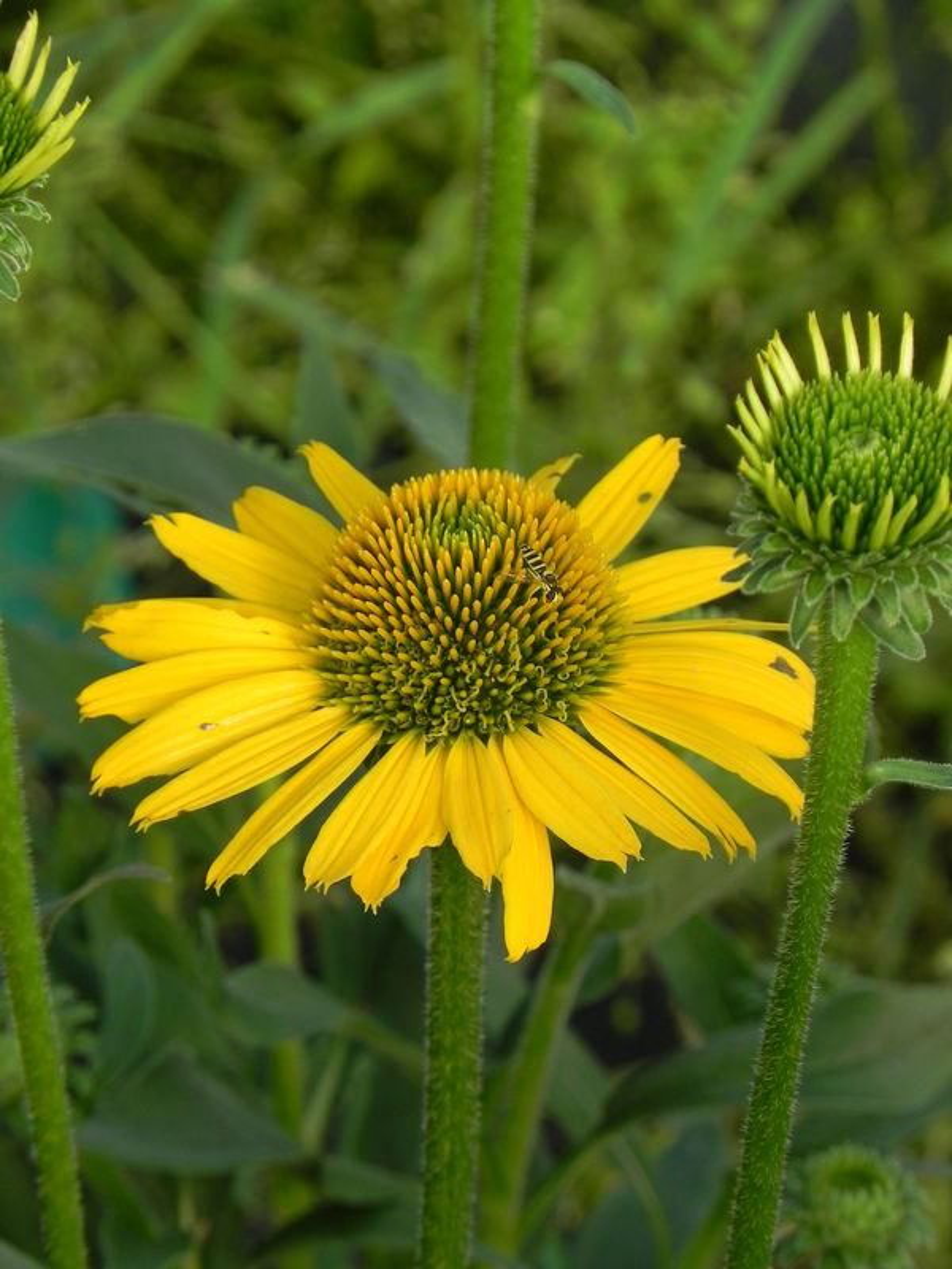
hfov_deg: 6.0
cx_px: 476
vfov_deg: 8.0
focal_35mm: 247
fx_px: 9057
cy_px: 634
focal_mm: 44
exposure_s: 1/400
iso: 160
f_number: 5
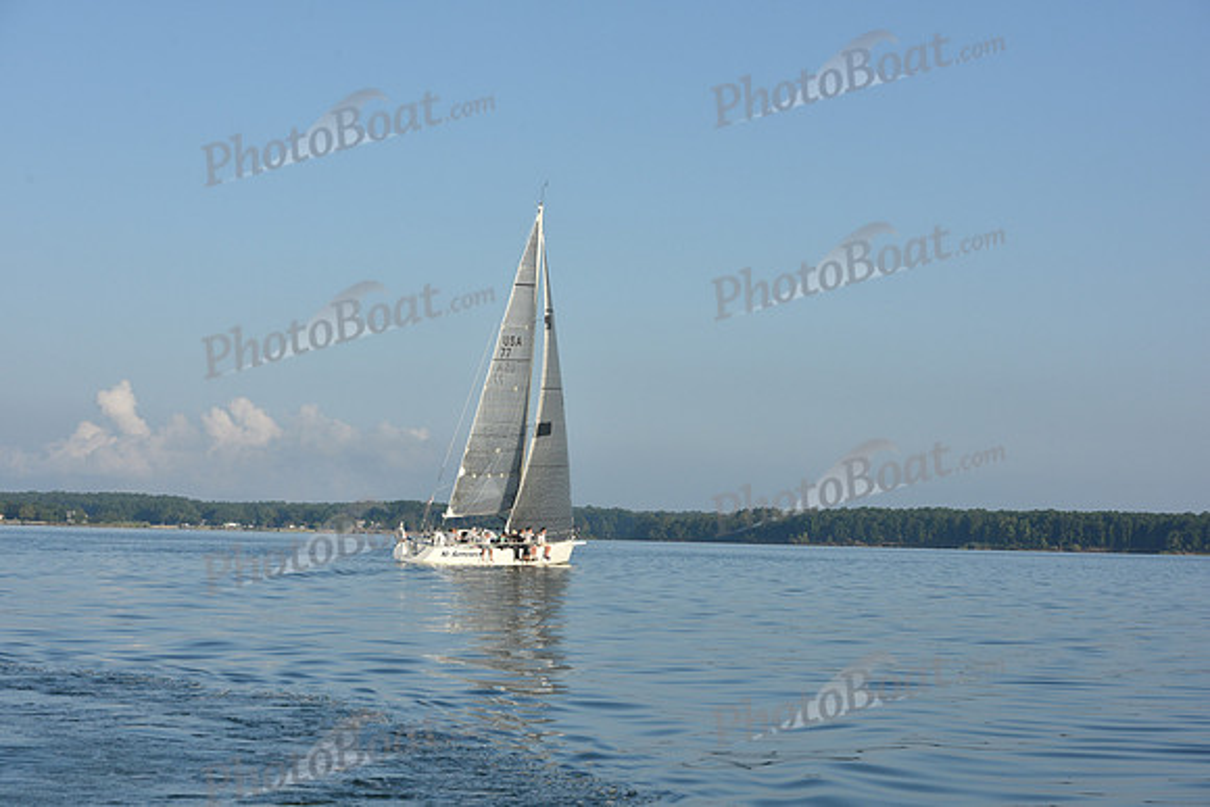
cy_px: 404
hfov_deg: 28.8
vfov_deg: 19.5
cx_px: 605
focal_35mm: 70
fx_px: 2353
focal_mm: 70
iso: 320
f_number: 10
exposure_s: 1/800
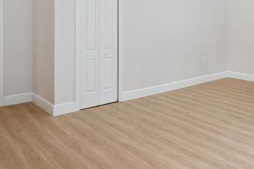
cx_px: 196
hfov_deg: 48.3
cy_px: 23
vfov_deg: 33.4
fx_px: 269
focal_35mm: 38
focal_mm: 16.5
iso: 200
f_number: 9
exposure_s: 1/5
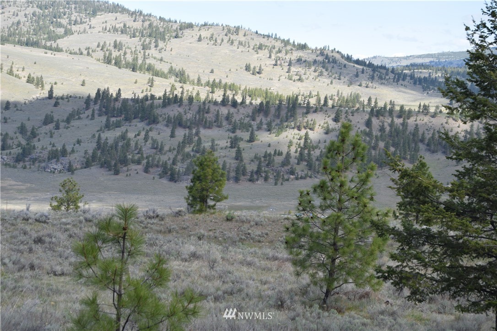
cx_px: 248
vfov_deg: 16.6
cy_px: 166
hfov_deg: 24.6
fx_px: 1139
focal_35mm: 82
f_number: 8
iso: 200
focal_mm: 55
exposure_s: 1/250
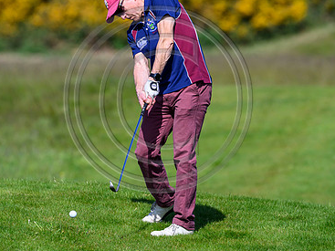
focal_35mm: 734
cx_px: 124
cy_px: 74
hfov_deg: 2.7
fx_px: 7101
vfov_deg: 2.0
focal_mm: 400
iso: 500
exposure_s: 1/5000
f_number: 4.5
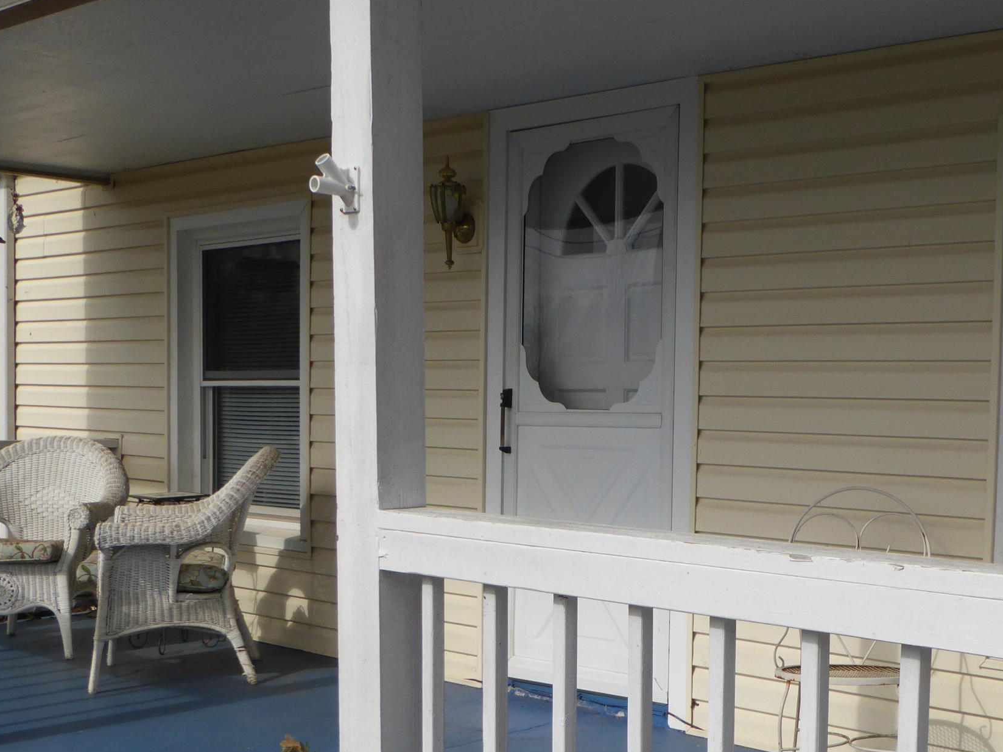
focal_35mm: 51
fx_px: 1478
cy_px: 525
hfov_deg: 37.2
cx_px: 654
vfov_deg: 28.3
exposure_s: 1/1600
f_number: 4
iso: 100
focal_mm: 5
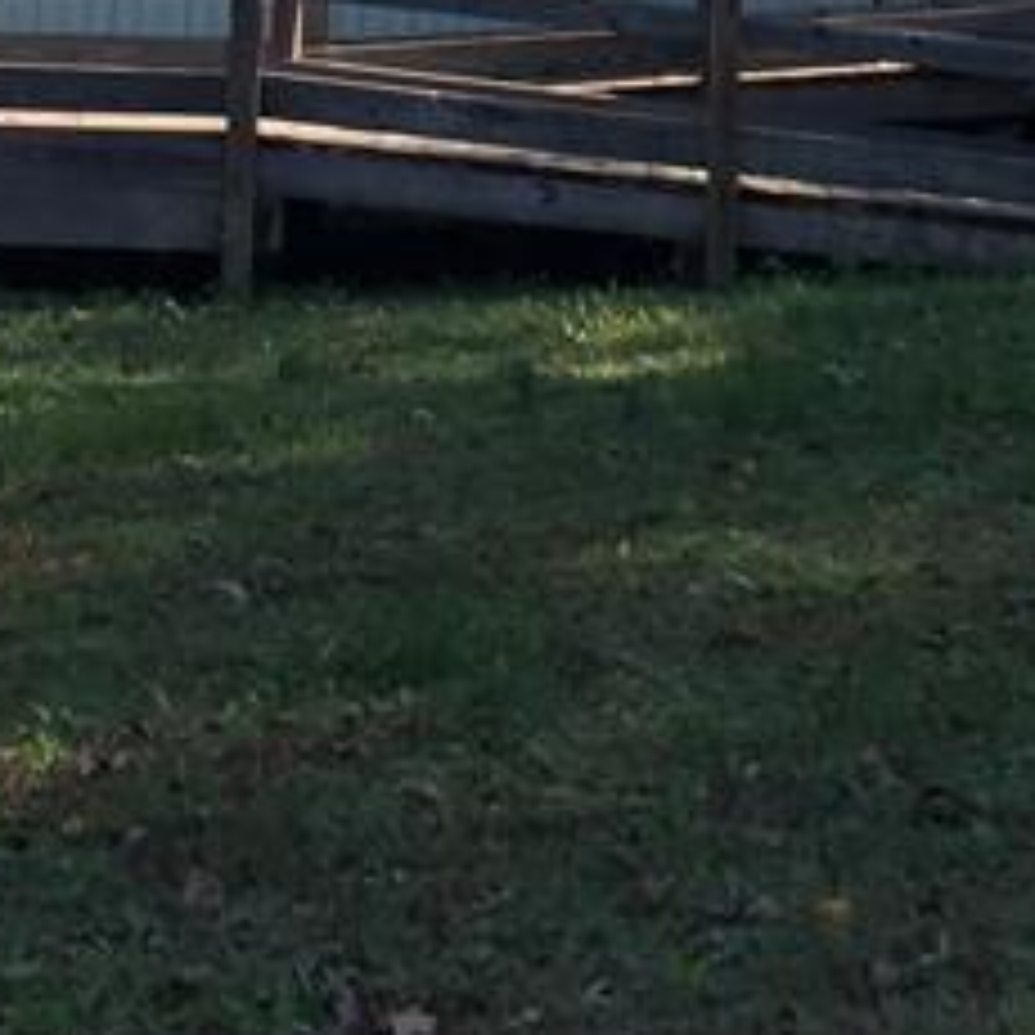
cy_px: -486
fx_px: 3856
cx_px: 796
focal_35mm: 114
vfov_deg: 14.3
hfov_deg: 15.2
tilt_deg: +4.3
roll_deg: -2.0
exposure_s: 1/408
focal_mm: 4.15
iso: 32
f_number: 2.2
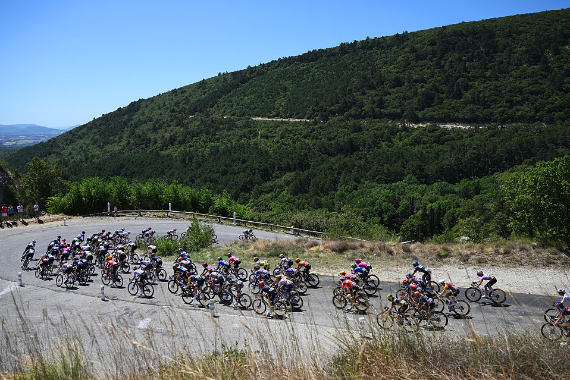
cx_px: 295
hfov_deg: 60.3
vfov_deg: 42.3
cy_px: 184
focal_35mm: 31
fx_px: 491
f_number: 5
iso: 200
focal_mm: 29
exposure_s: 1/1600
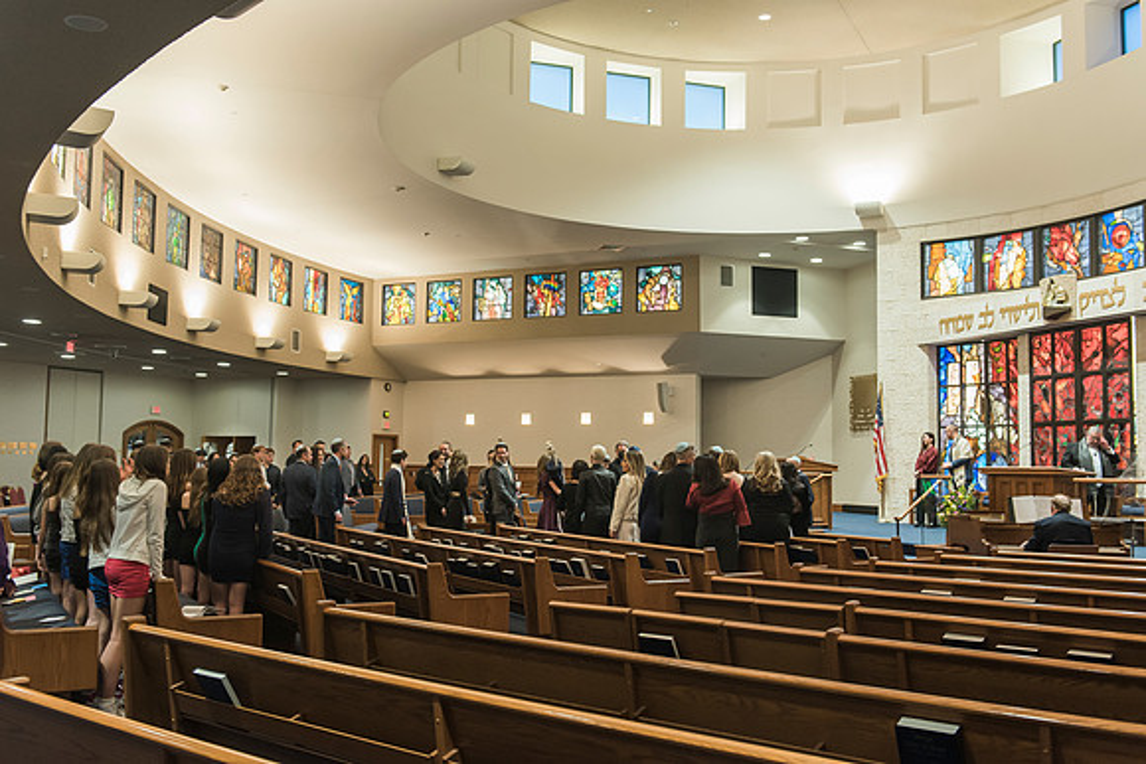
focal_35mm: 35
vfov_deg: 37.9
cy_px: 382
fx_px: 1114
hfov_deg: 54.4
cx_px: 573
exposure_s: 1/40
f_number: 4
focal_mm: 35
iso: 1250
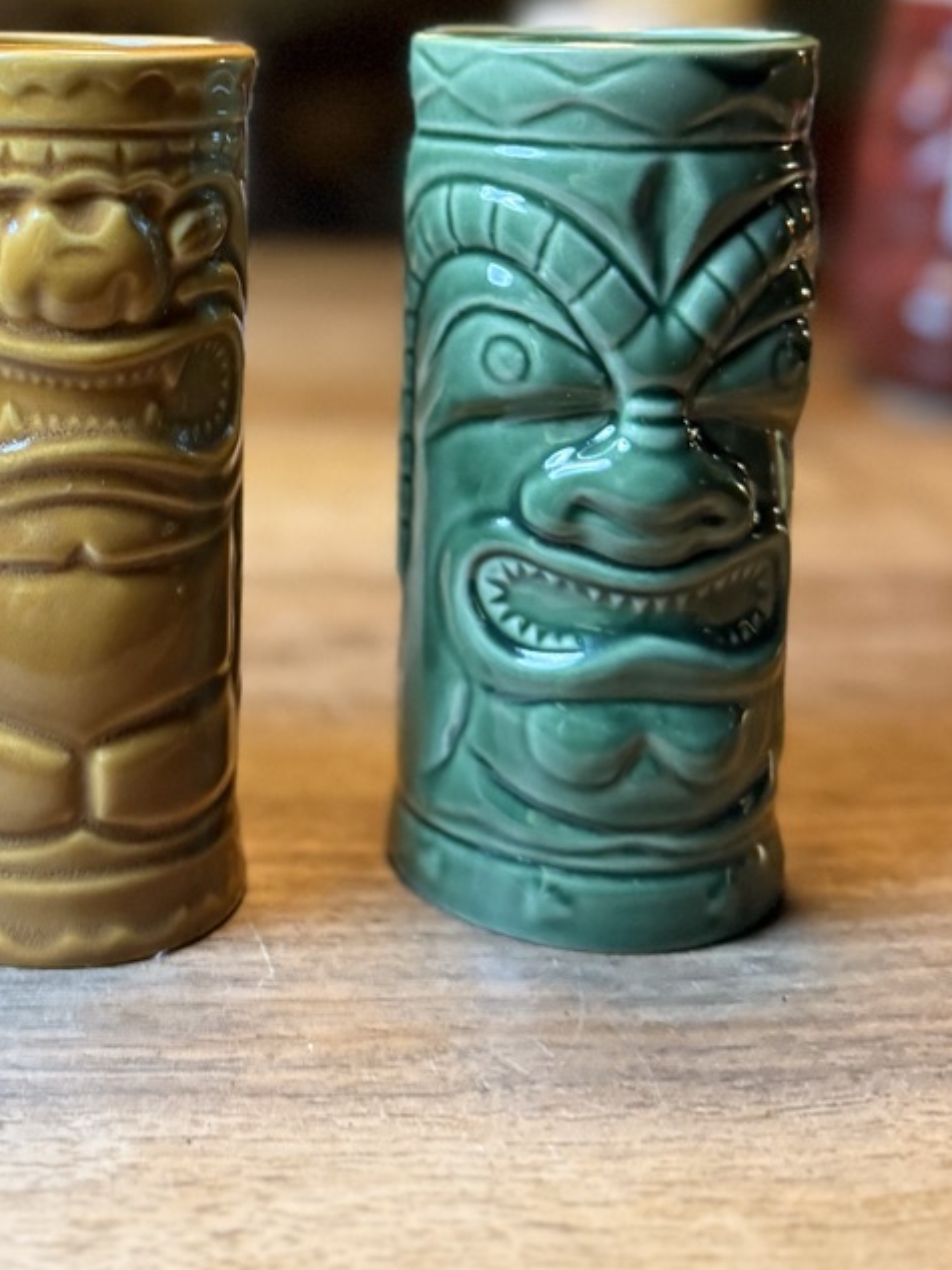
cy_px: 260
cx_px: 128
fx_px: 1945
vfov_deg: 35.1
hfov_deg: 26.7
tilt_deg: -8.3
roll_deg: -0.9
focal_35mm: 53
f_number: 1.78
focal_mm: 6.76
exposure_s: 1/50
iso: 400
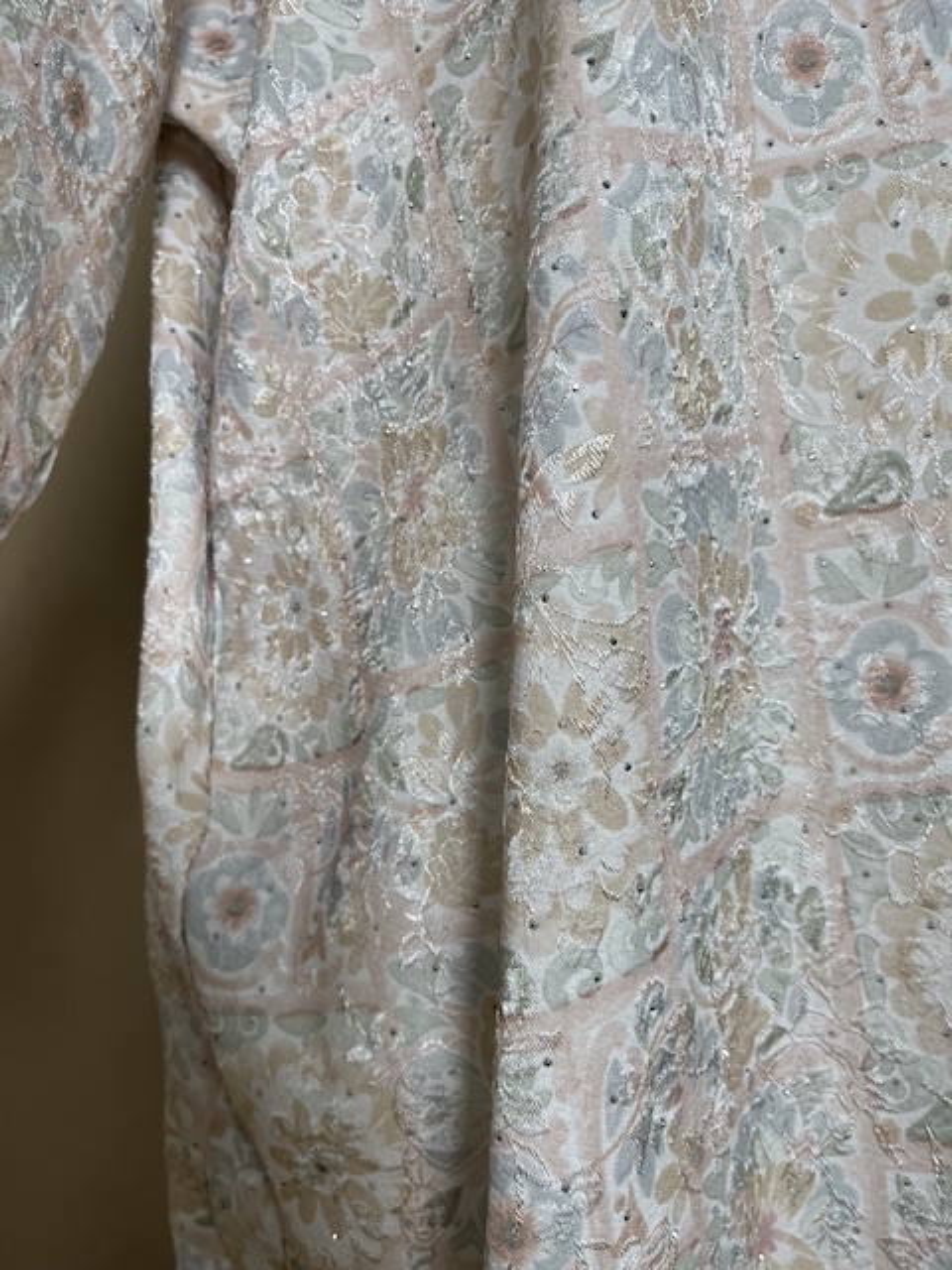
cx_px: 476
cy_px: 635
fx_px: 953
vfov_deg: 67.3
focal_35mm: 26
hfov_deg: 53.1
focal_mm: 5.1
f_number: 1.6
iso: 80
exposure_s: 1/121
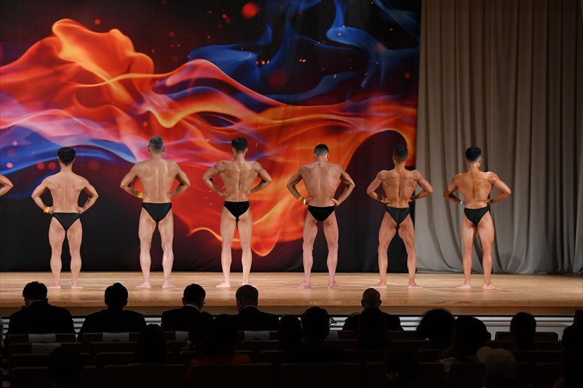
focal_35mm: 105
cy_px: 194
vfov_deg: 13.0
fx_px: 1700
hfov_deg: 19.5
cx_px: 292
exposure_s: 1/400
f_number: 5.6
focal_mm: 70
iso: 3200
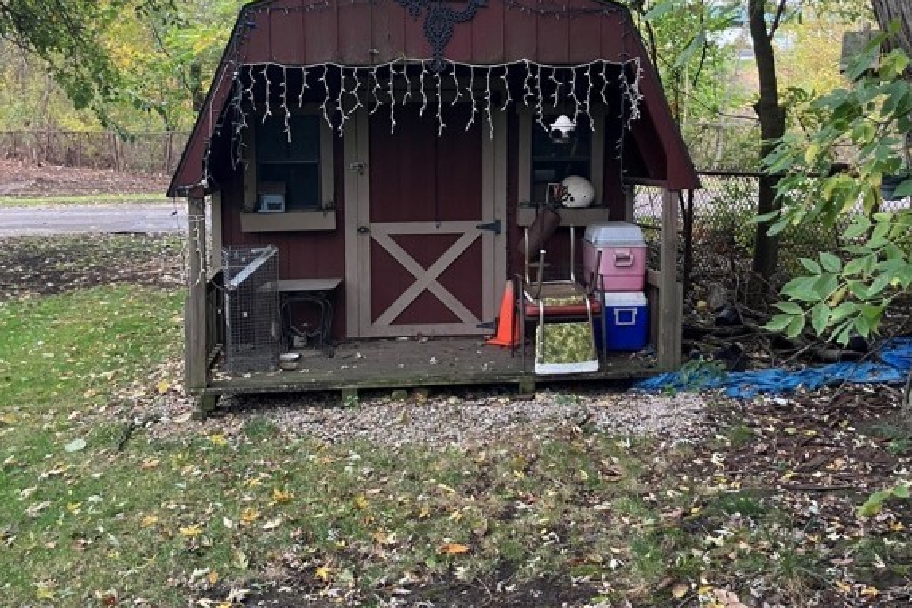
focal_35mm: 39
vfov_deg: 34.0
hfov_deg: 49.6
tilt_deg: -7.0
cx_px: 455
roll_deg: +2.3
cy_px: 228
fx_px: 988
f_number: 1.8
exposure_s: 1/70
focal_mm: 3.99
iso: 80
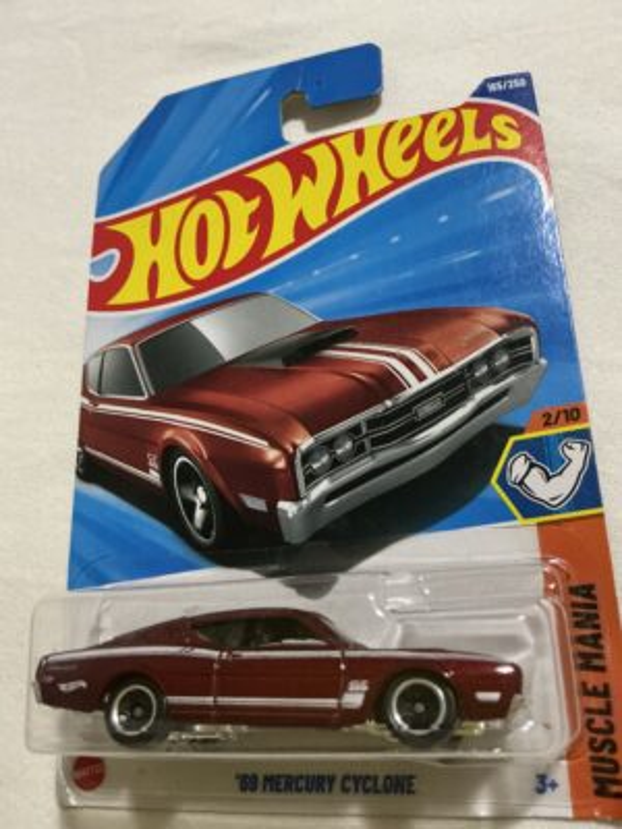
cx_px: 311
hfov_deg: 48.2
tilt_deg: -60.8
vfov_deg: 61.7
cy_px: 414
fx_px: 695
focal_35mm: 29
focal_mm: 3
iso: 400
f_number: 1.8
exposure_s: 1/30
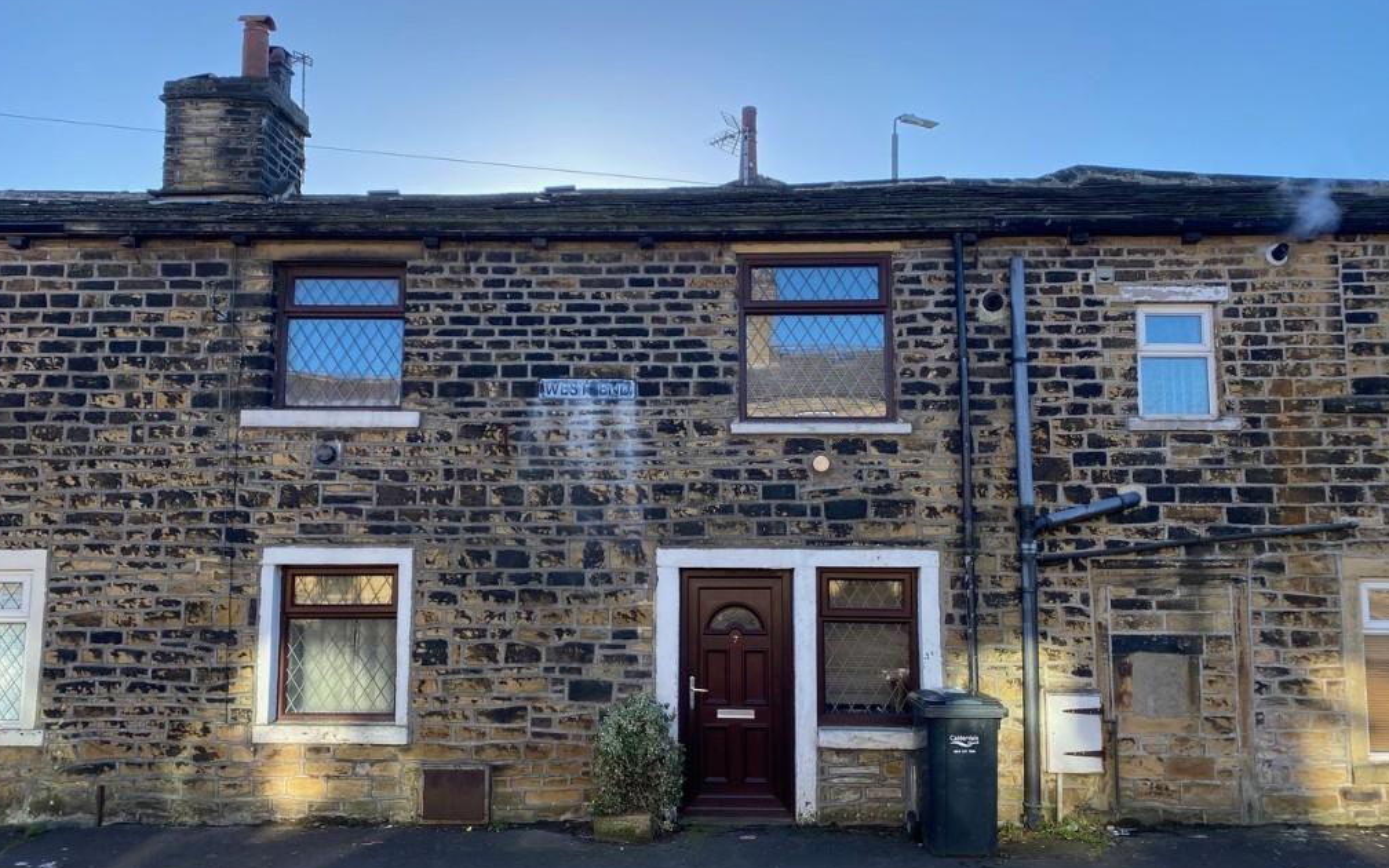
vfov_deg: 44.5
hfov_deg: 66.5
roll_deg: -0.1
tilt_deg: +8.0
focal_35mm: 28
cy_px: 446
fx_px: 1060
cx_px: 692
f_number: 1.8
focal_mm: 4.25
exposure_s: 1/1082
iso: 32
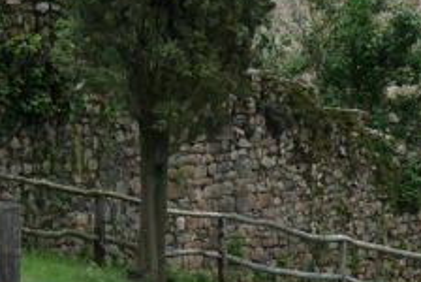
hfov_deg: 6.9
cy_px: -320
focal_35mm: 294
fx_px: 3443
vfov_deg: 4.6
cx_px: -188
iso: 200
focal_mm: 16.2
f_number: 4
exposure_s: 1/800
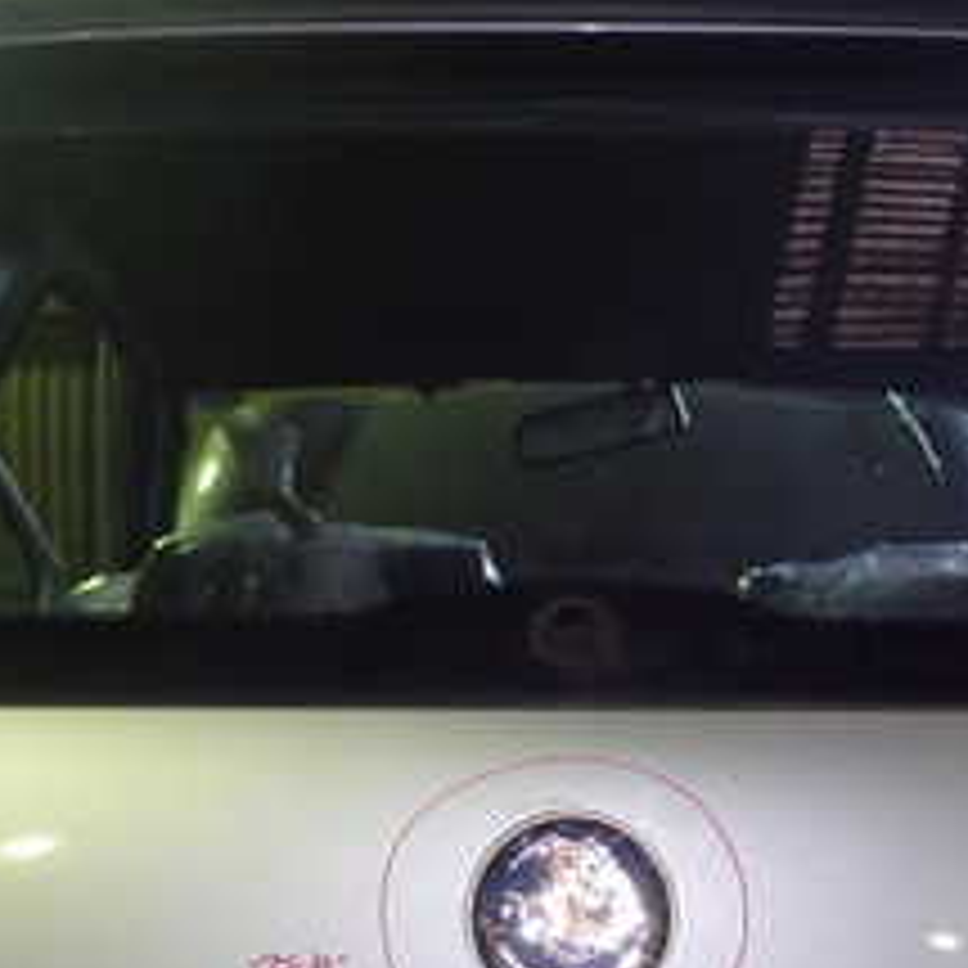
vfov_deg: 23.2
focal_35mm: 74
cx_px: 612
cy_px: 707
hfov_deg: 23.3
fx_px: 2341
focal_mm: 5.4
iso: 200
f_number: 2.3
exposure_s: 1/30
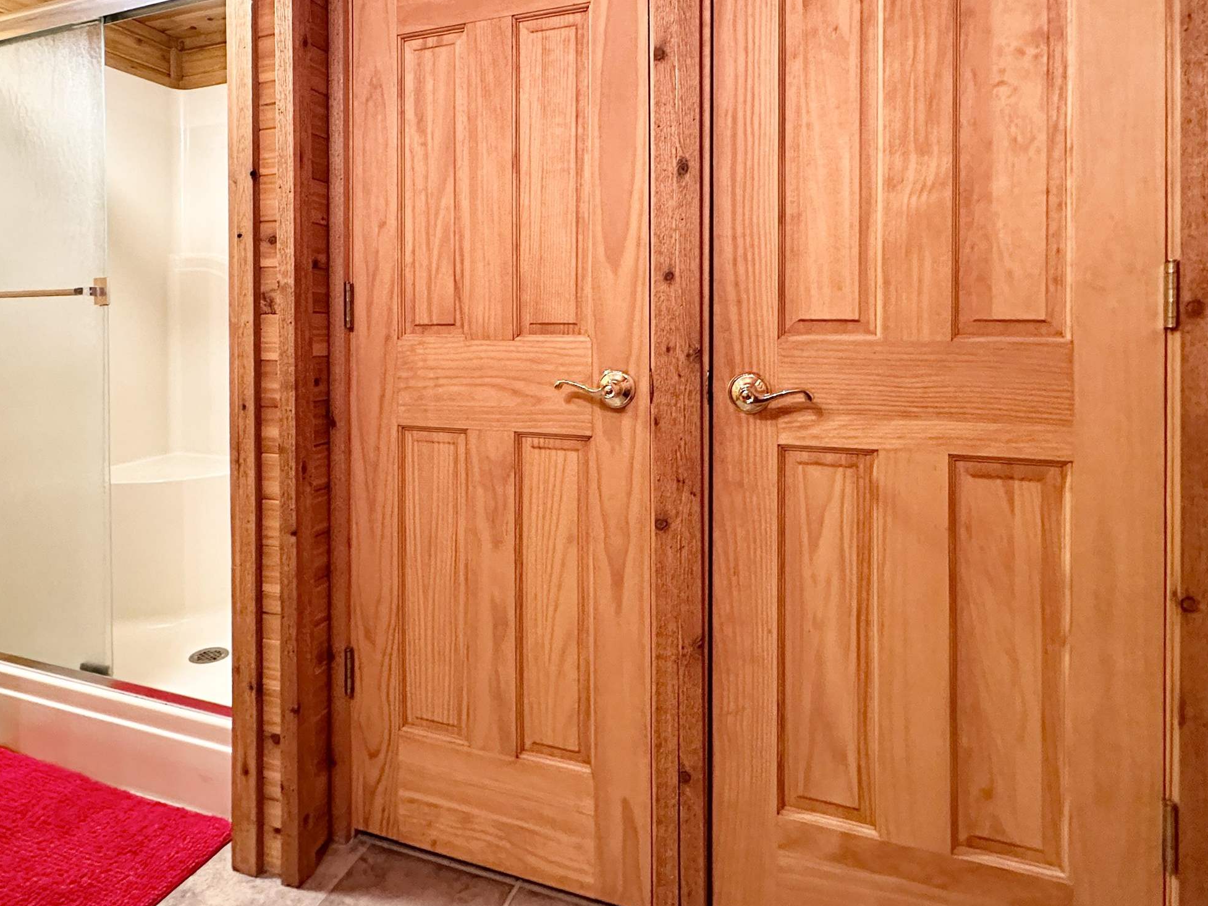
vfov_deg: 59.9
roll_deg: -0.1
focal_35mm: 22
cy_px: 316
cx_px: 502
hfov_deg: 75.8
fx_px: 768
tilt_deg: +0.3
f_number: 2.2
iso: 640
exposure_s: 1/60
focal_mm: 2.22
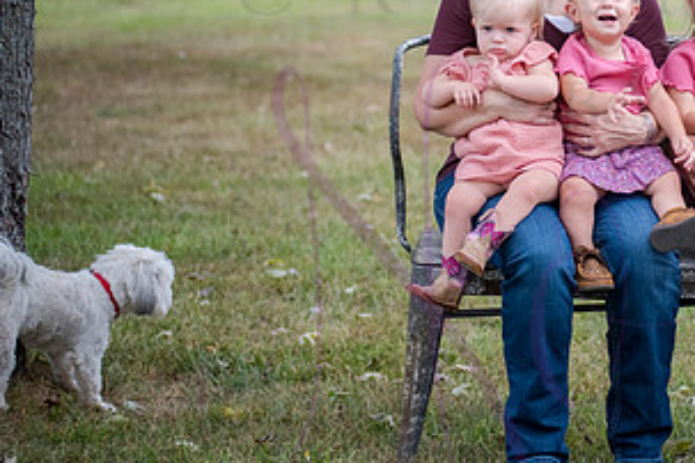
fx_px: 2954
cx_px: 658
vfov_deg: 9.0
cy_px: 100
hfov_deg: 13.3
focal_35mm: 153
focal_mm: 80
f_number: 3.2
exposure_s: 1/640
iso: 400
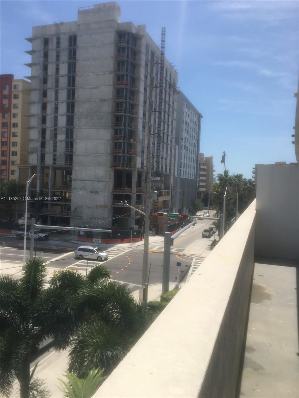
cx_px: 150
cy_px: 199
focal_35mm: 29
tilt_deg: +0.1
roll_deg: -2.7
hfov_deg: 48.2
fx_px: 334
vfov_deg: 61.7
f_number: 2.2
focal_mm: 4.15
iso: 25
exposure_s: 1/2747
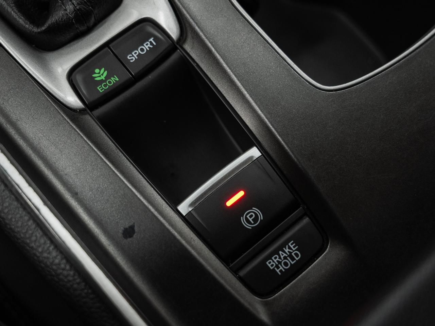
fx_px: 490
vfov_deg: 36.8
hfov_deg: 47.8
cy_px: 181
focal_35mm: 39
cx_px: 219
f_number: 3.5
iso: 640
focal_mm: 29.4
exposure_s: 1/40
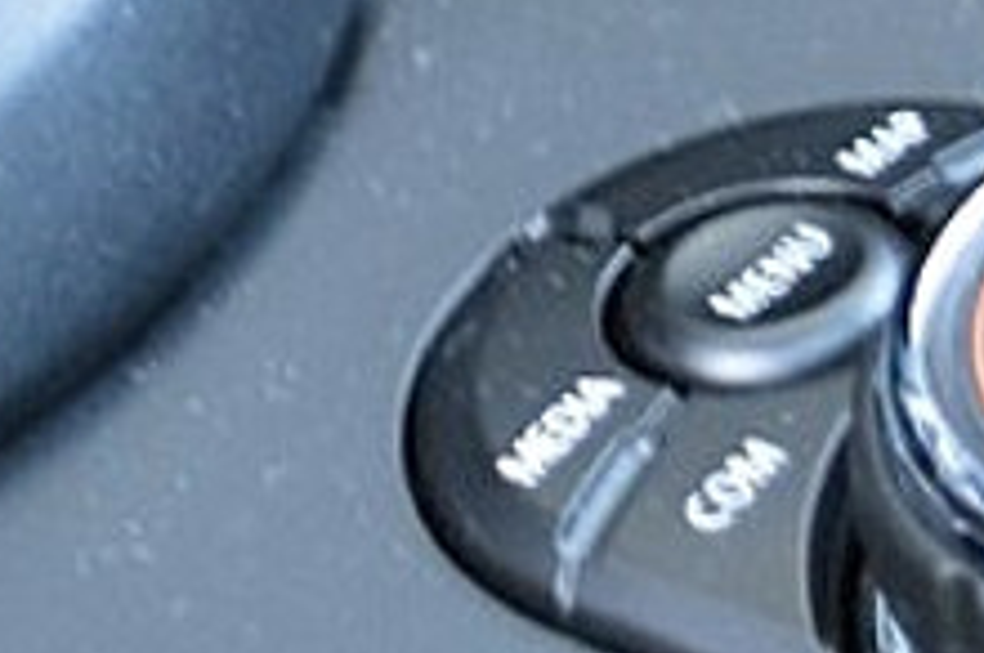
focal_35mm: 325
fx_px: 8870
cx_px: -228
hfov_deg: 6.3
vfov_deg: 4.2
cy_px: -380
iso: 800
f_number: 4.5
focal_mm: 34
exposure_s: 1/8
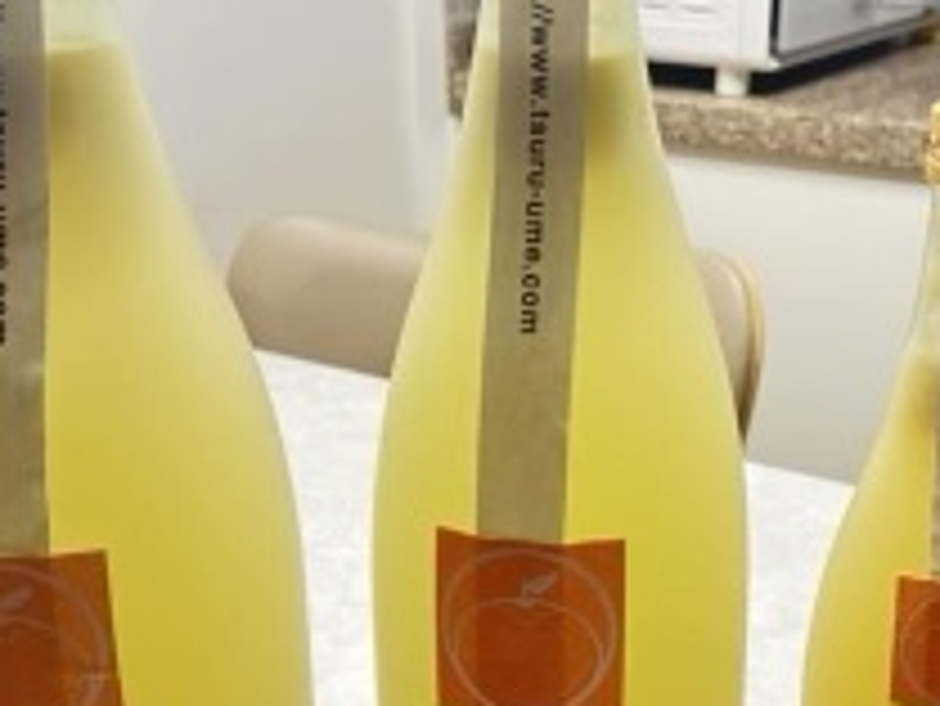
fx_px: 1494
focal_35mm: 55
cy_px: 409
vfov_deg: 26.6
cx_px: 625
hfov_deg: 34.6
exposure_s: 1/60
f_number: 1.78
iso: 320
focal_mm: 6.86
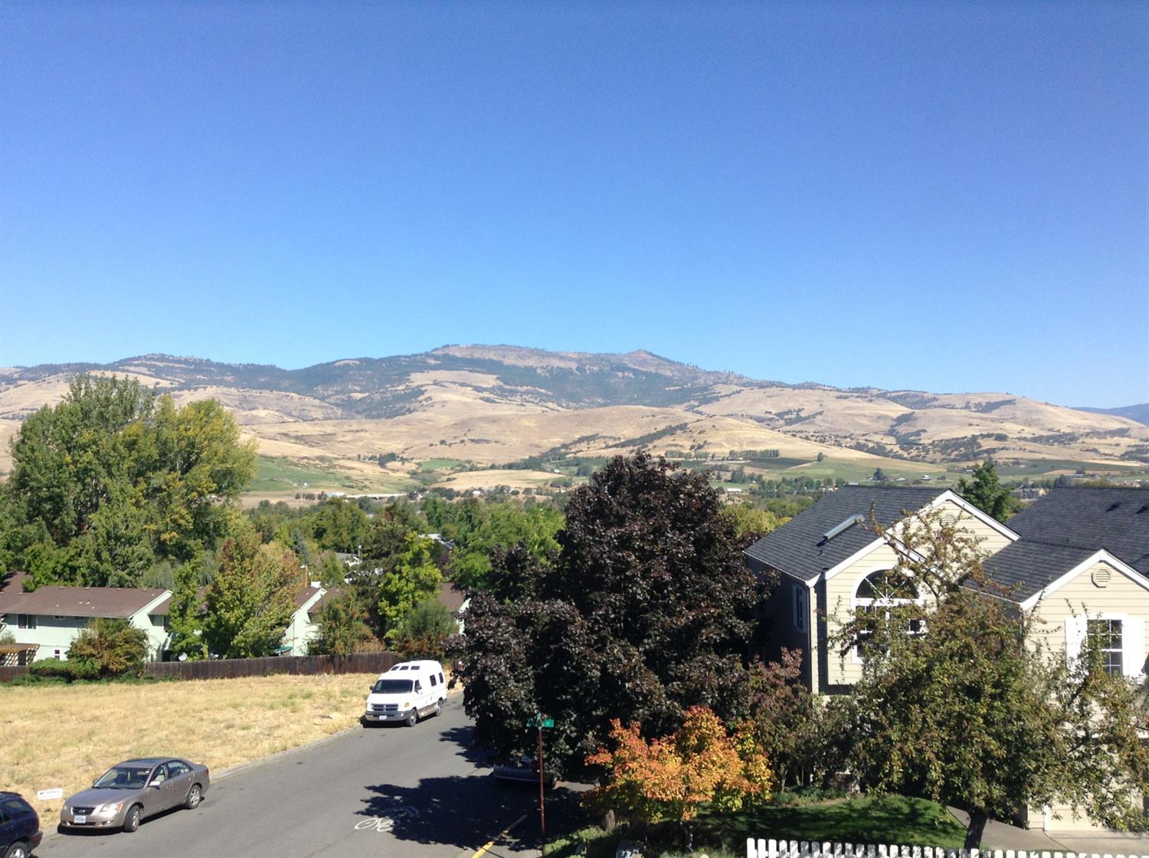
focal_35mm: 33
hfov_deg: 55.4
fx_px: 1094
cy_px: 429
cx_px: 574
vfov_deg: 42.8
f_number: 2.4
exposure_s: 1/752
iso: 32
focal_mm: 3.3
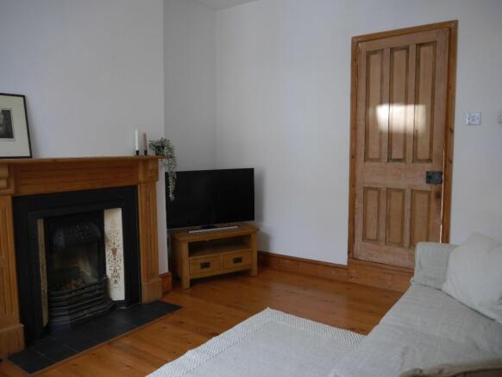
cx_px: 251
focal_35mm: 28
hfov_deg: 63.4
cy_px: 188
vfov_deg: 49.8
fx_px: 406
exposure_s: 1/60
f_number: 3.5
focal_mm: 14
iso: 160
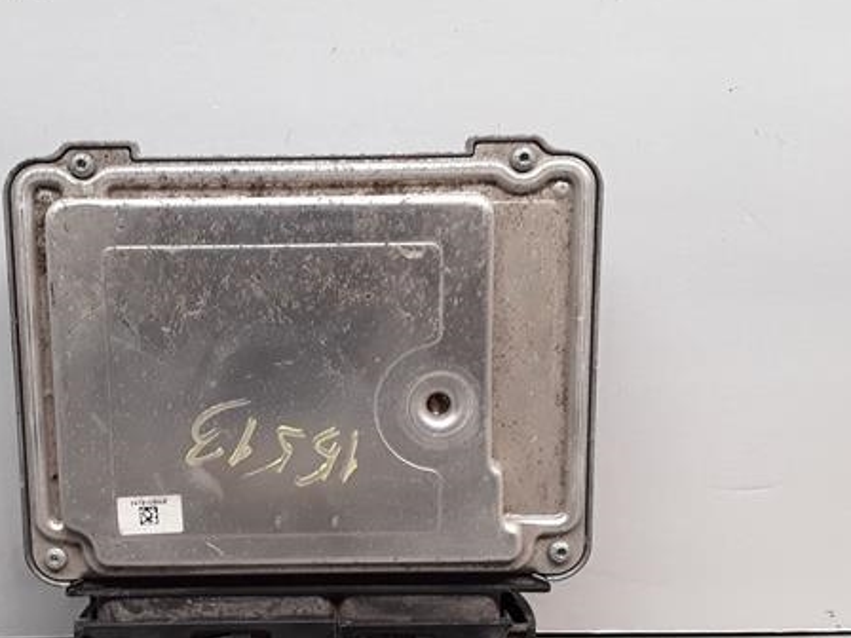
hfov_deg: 46.2
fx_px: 983
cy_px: 412
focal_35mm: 40
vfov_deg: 35.7
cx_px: 296
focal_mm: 2.91
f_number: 1.9
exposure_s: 1/50
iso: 50
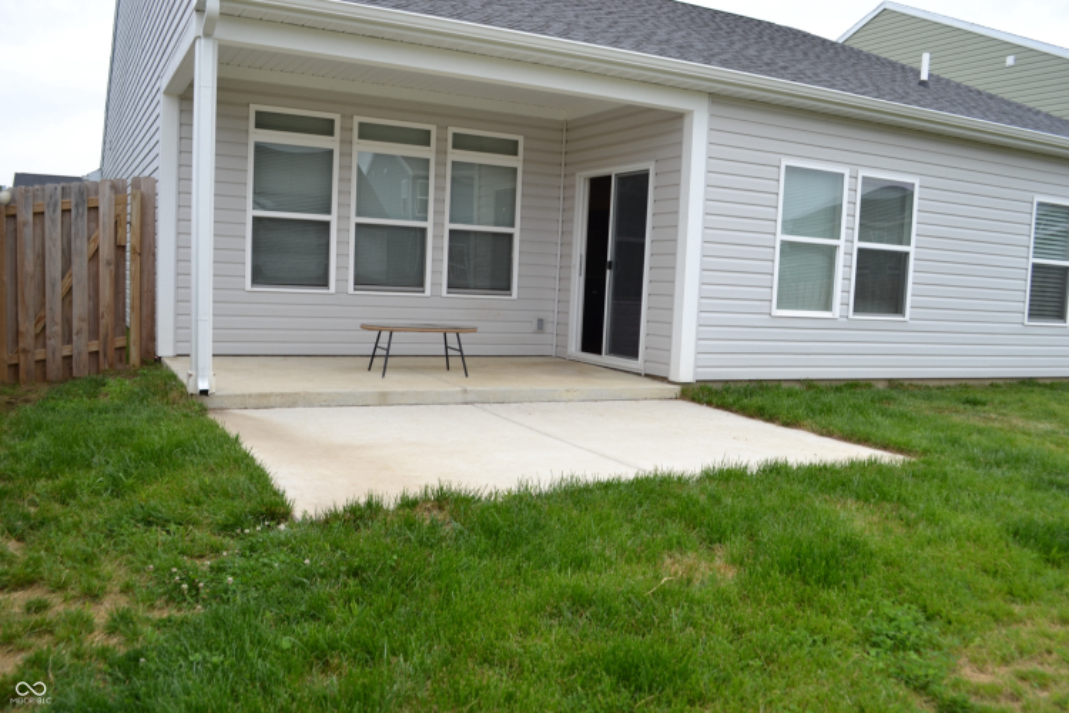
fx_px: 891
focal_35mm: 30
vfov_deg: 43.6
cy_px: 356
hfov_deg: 61.9
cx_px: 534
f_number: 7.1
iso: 100
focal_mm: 20
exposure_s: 1/250
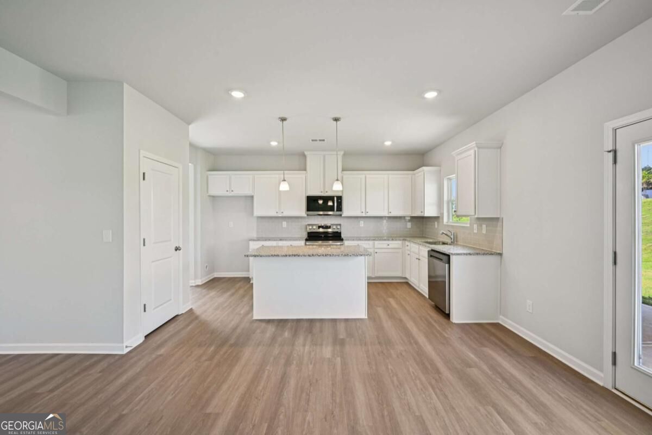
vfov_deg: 81.2
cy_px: 218
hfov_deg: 104.3
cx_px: 326
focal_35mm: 14
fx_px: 254
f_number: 8
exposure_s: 1/15
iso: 125
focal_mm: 14
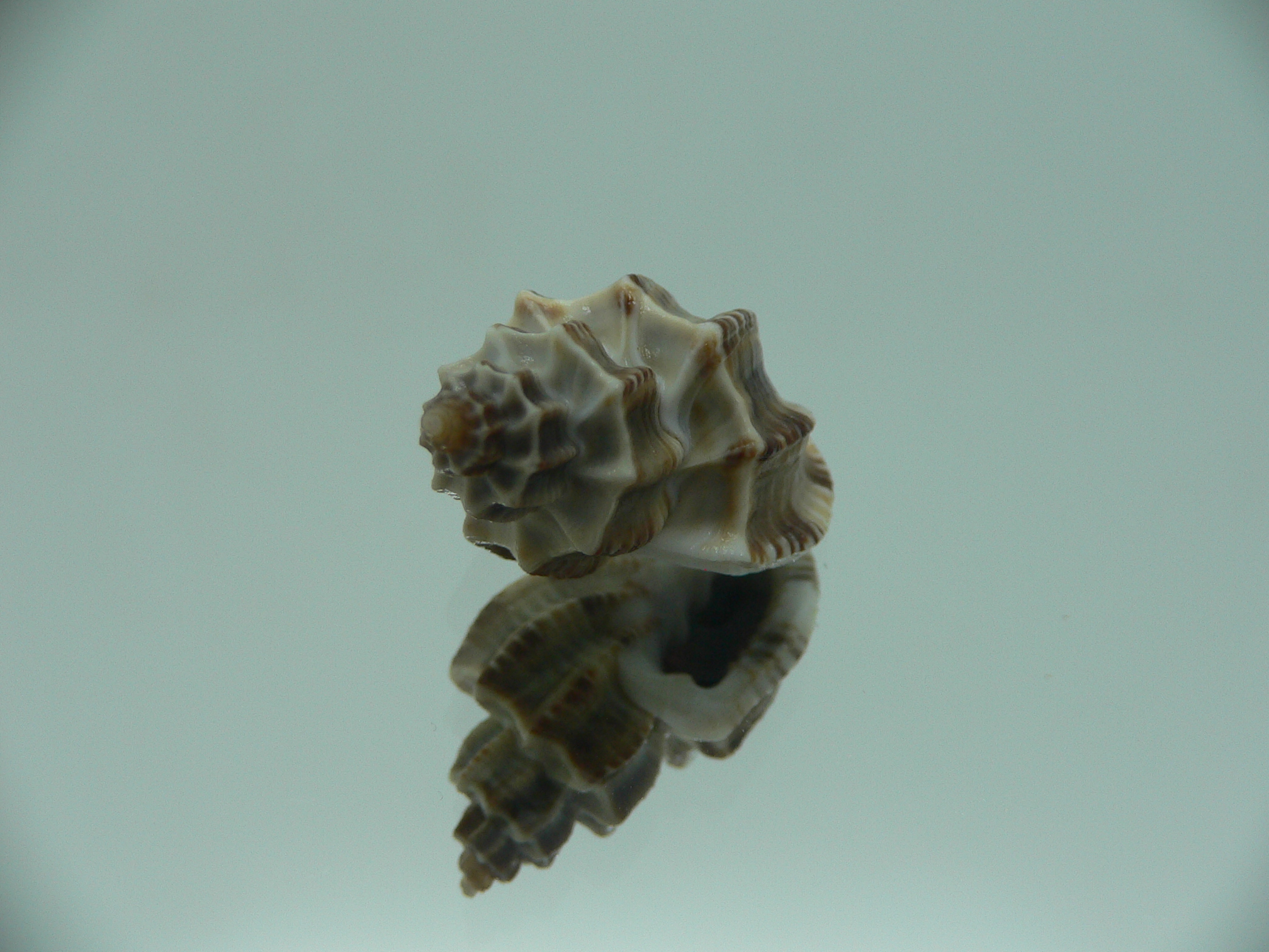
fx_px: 1283
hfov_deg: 52.6
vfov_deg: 40.7
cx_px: 634
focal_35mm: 35
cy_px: 476
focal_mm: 4.6
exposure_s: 1/60
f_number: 2.8
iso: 80
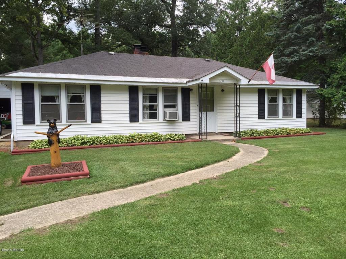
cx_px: 173
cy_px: 130
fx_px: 290
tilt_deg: -3.8
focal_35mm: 29
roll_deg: +0.3
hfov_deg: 61.7
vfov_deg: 48.2
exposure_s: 1/565
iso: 32
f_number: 2.2
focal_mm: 4.15
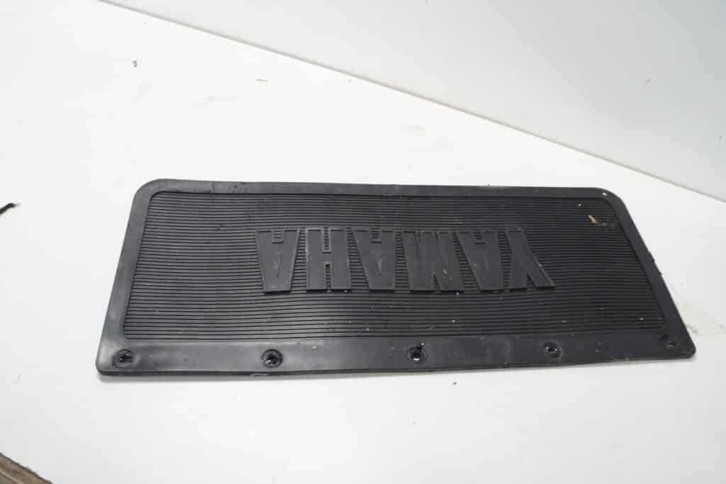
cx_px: 363
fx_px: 545
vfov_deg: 47.9
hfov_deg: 67.4
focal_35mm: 27
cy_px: 242
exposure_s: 1/60
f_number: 4
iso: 320
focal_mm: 18
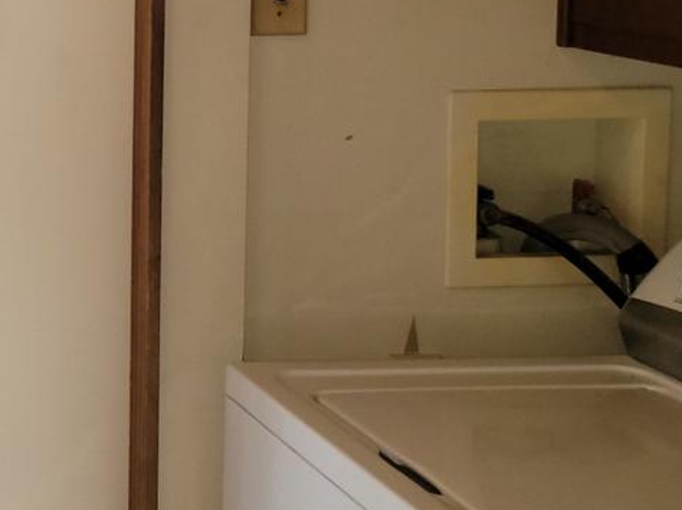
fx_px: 1556
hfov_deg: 22.1
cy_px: 27
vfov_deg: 18.3
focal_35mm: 79
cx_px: -212
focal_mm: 5.4
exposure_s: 1/24
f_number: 1.8
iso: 100
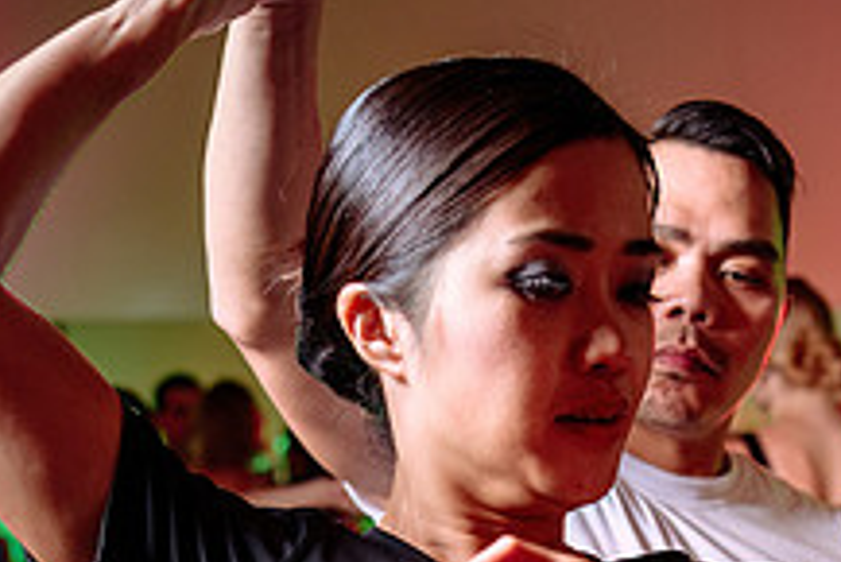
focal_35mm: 91
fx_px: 2127
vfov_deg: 14.6
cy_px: 641
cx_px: 562
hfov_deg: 22.3
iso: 800
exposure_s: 1/100
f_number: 2.8
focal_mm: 34
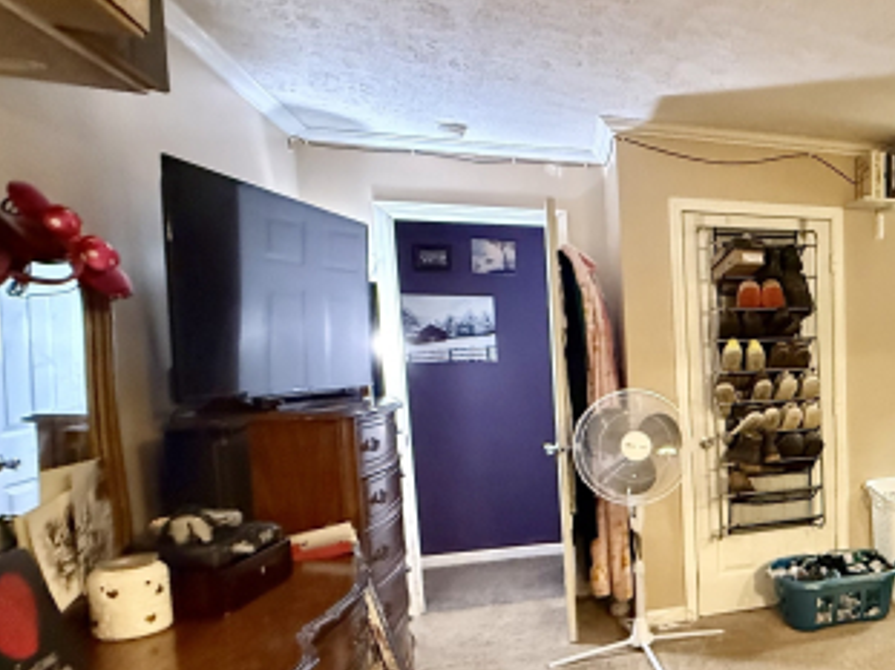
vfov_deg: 46.2
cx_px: 871
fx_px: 775
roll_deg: -0.1
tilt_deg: -6.0
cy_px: 434
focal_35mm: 30
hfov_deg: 50.1
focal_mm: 2.22
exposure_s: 1/60
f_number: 2.2
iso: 1000
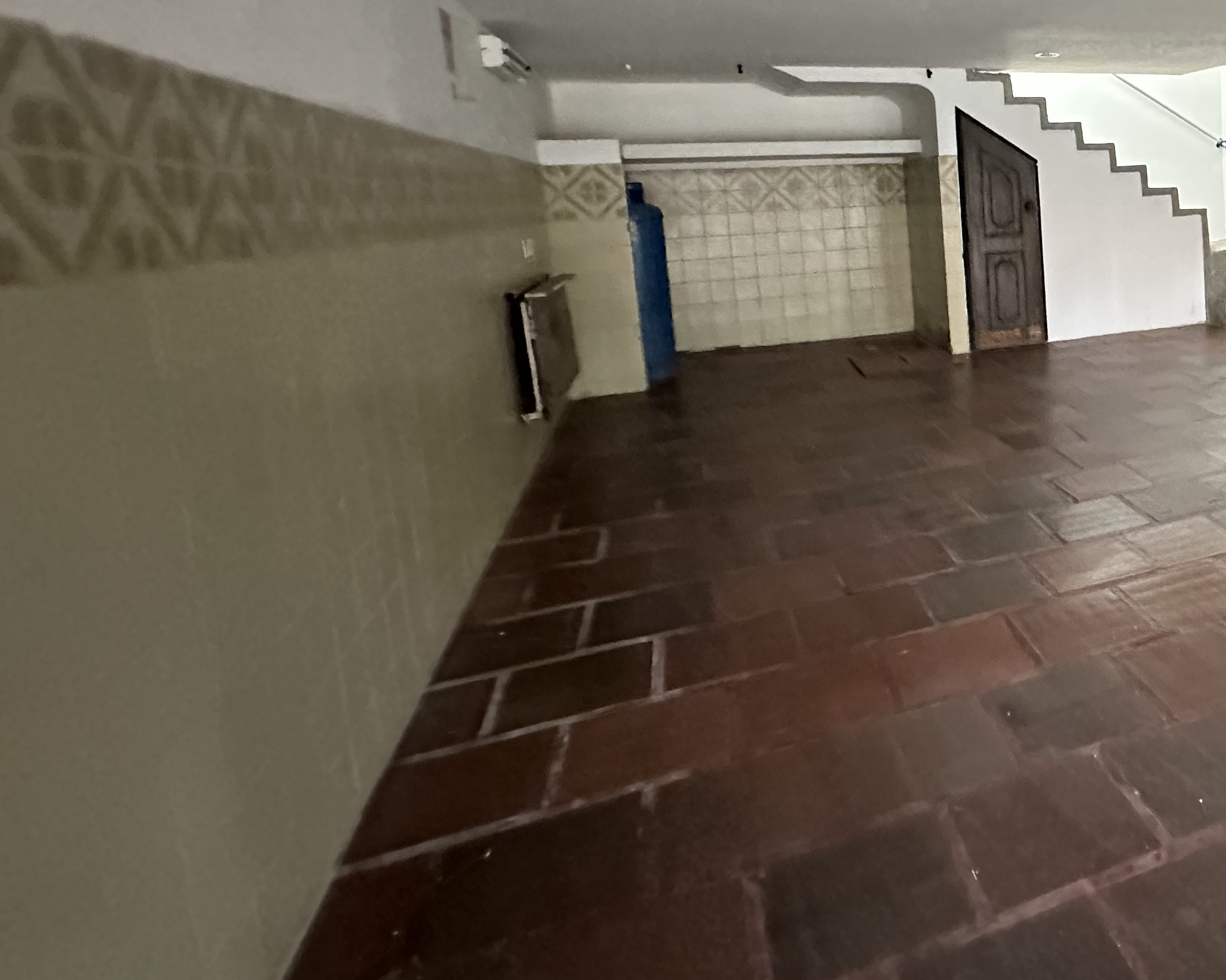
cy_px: 297
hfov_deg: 55.2
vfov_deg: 53.4
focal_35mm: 26
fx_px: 943
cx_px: 1150
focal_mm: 2.22
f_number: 2.2
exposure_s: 1/60
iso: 1250
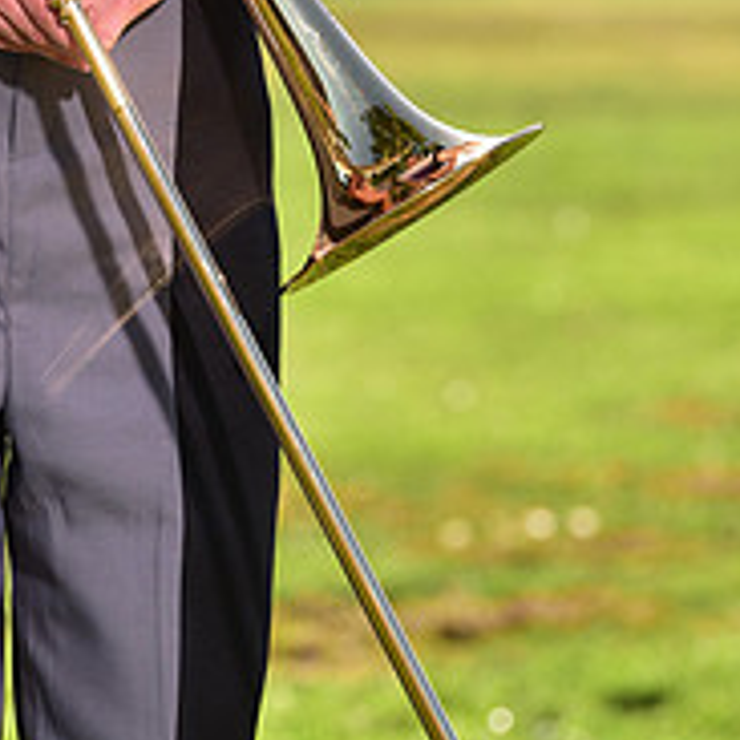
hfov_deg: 3.9
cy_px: -388
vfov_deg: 3.9
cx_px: 111
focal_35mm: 445
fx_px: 10763
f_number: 5
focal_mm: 165
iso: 80
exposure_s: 1/250
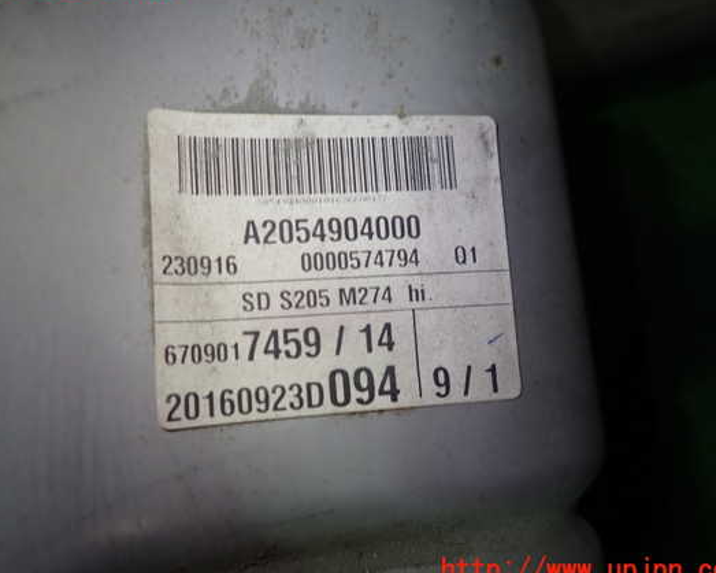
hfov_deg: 62.2
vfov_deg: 51.5
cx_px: 340
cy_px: 280
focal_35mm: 28
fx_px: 593
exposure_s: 1/60
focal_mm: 4.5
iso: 125
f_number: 2
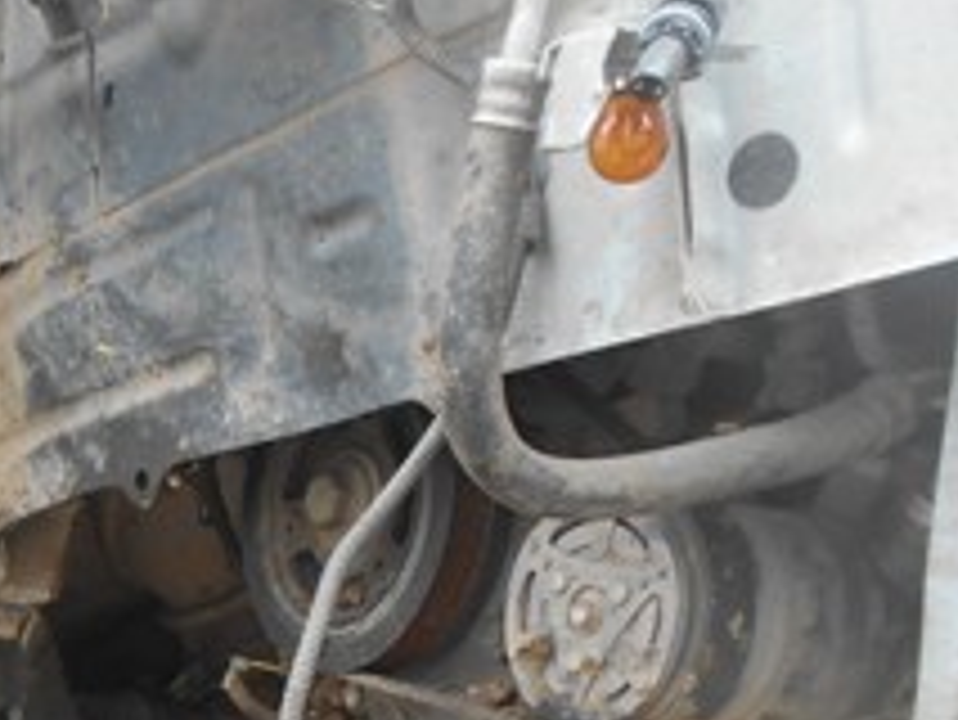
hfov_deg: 23.0
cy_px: 819
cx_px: -189
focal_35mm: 78
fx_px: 2160
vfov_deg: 18.1
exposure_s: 1/80
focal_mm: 4.6
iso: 80
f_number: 3.2
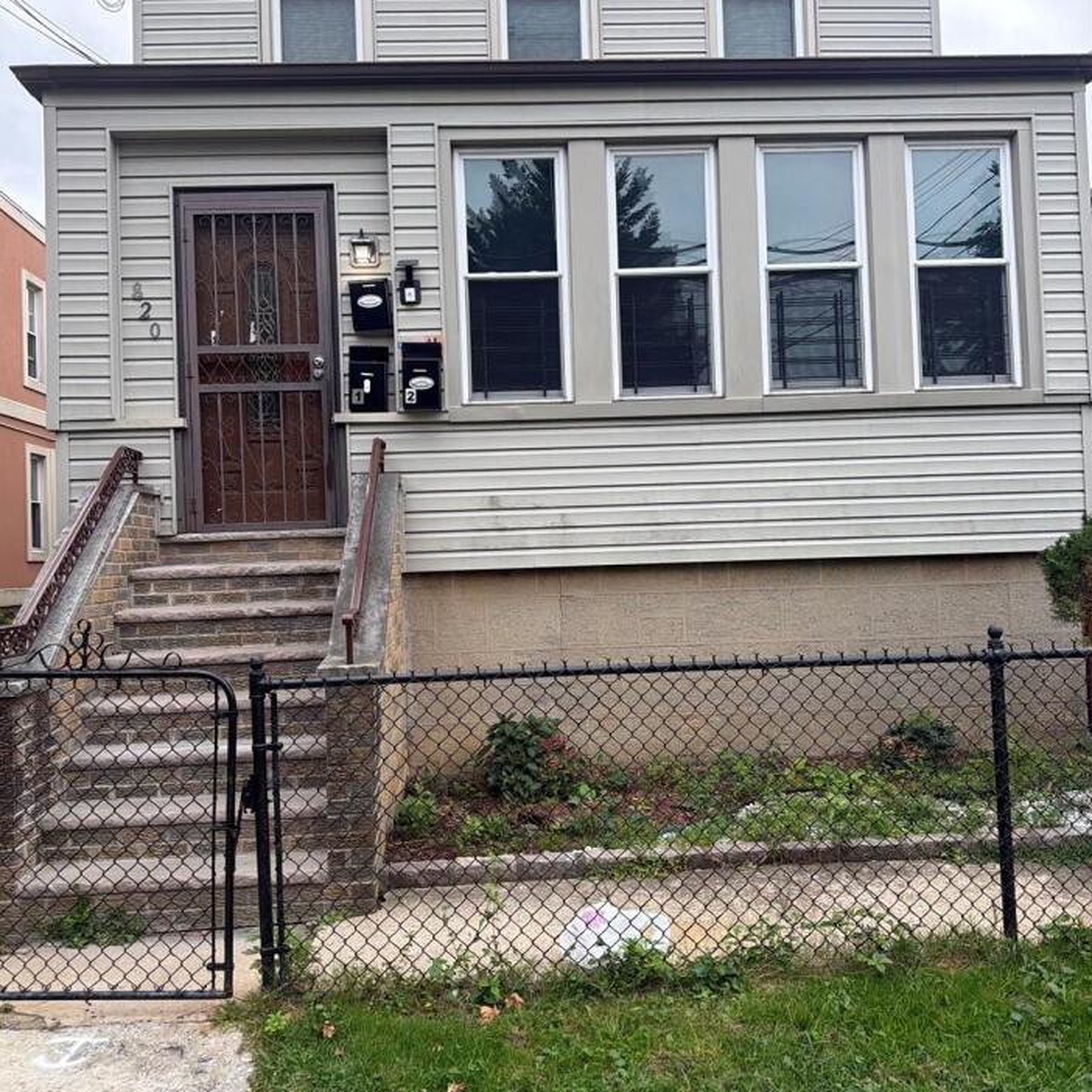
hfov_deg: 55.6
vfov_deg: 55.6
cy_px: 518
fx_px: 1035
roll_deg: +2.0
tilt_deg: +3.2
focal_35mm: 29
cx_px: 534
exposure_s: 1/303
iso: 80
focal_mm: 6.76
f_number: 1.78
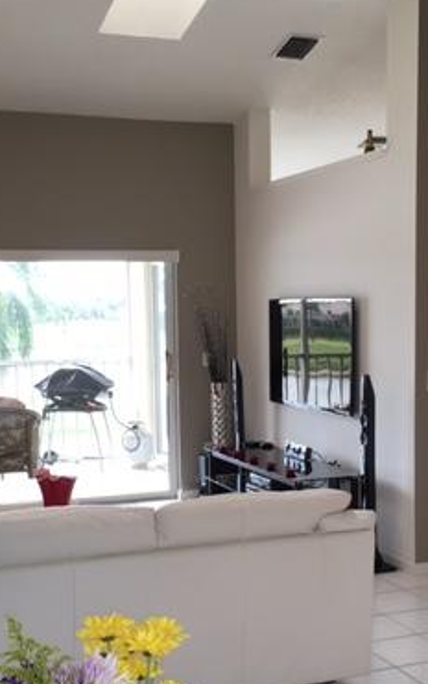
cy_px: 400
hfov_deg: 24.4
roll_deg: +1.1
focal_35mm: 53
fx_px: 989
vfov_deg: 38.1
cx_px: 223
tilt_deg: -4.6
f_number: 2.2
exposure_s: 1/60
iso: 40
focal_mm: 4.15
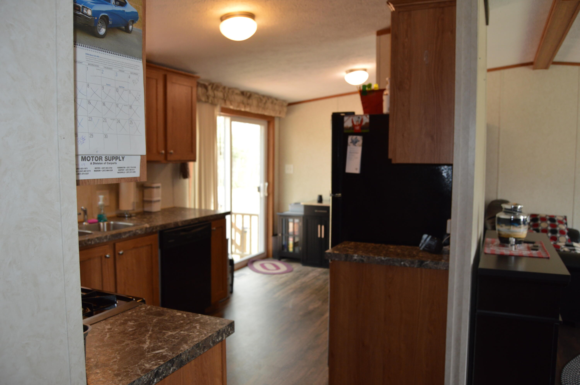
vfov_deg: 47.8
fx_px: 435
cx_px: 290
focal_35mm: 27
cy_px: 192
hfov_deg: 67.4
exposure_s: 1/80
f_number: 4
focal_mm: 18
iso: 400
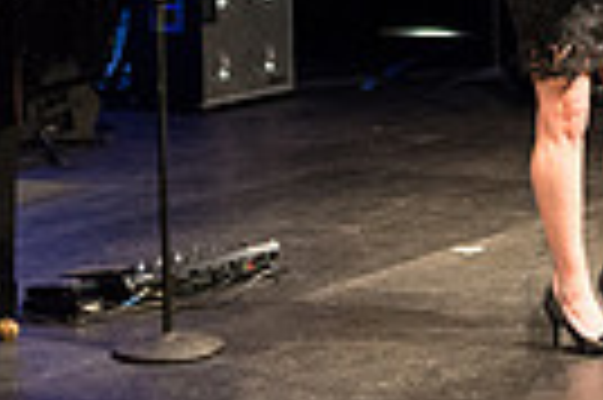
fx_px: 2543
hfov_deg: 13.4
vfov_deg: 8.9
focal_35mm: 152
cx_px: 540
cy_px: -119
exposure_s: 1/400
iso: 2500
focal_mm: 35
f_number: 2.5
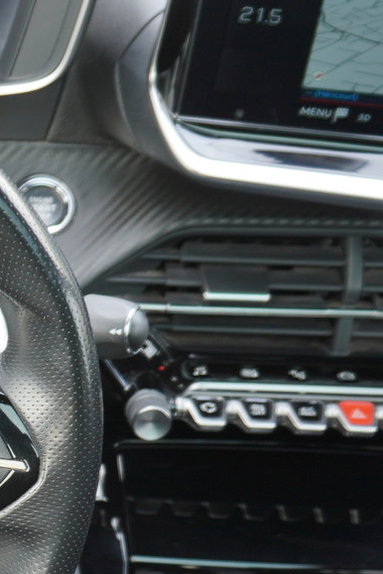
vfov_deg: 24.2
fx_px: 1324
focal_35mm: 83
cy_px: 445
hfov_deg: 14.6
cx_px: -292
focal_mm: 16
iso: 200
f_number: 3.5
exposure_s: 1/30
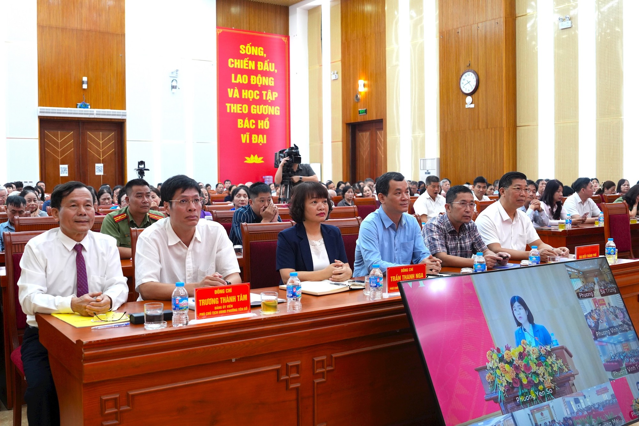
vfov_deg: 36.9
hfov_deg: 53.1
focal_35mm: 36
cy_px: 213
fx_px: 639
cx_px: 320
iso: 640
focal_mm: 24
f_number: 3.5
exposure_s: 1/100
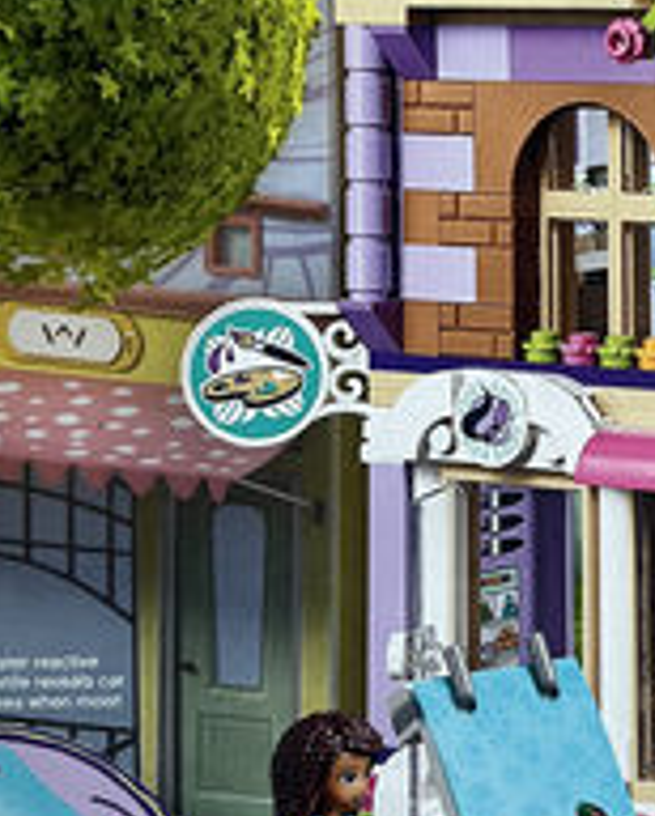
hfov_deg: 22.5
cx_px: 623
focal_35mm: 66
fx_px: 1597
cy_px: 310
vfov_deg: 28.6
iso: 125
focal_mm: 5.7
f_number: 1.5
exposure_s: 1/74
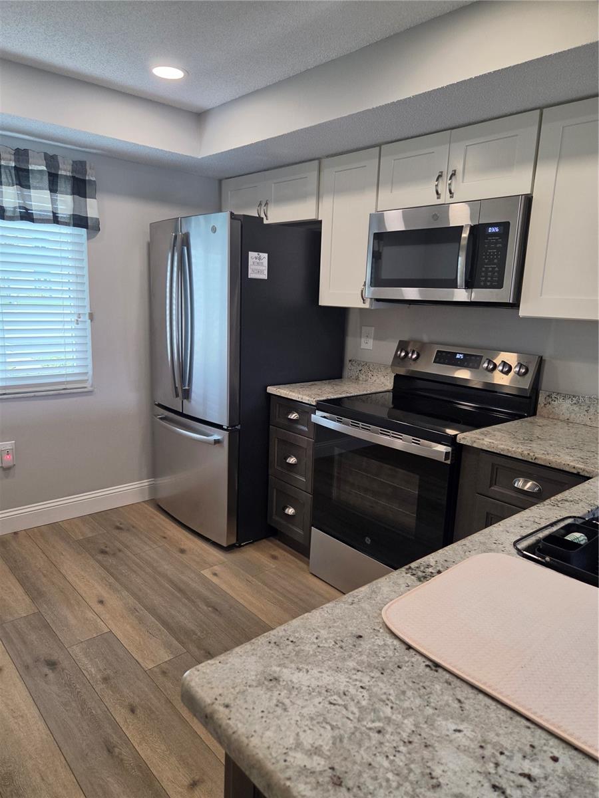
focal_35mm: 23
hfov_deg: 58.9
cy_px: 399
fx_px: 531
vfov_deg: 73.9
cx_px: 300
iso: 160
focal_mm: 5.4
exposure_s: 1/120
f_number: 1.8
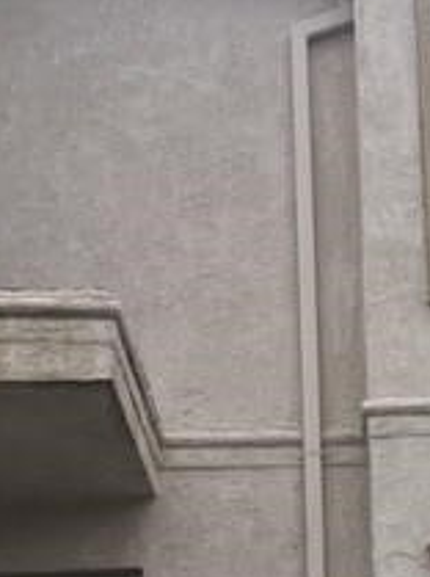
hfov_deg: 16.0
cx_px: 496
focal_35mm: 89
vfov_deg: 20.8
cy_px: 660
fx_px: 1479
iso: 25
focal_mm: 4.15
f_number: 2.2
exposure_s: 1/481
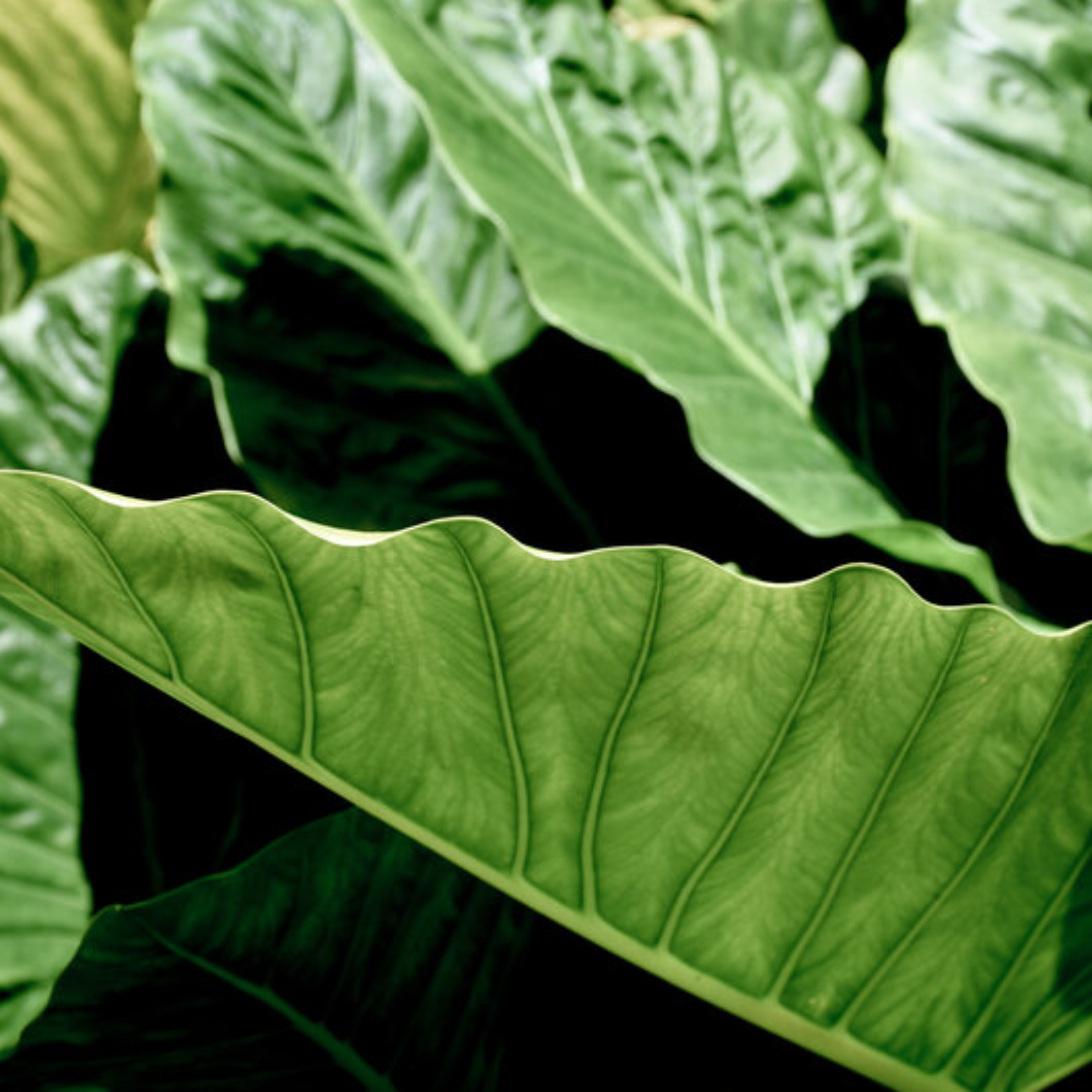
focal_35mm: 77
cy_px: 547
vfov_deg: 22.5
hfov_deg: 22.3
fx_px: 2748
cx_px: 822
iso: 250
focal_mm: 40
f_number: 8
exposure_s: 1/500
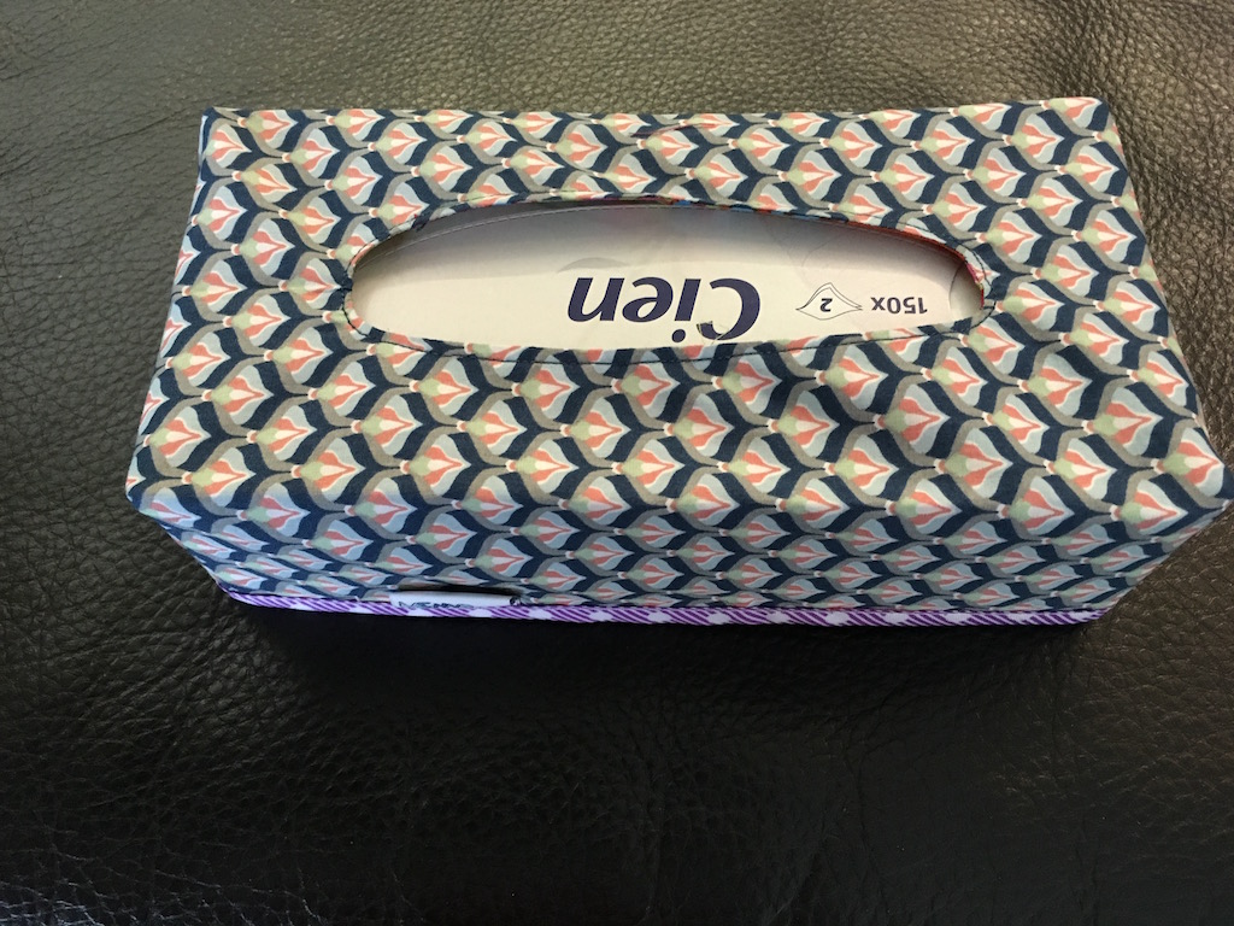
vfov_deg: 48.2
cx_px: 617
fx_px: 1034
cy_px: 463
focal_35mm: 29
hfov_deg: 61.7
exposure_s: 1/17
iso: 250
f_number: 2.2
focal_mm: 4.15
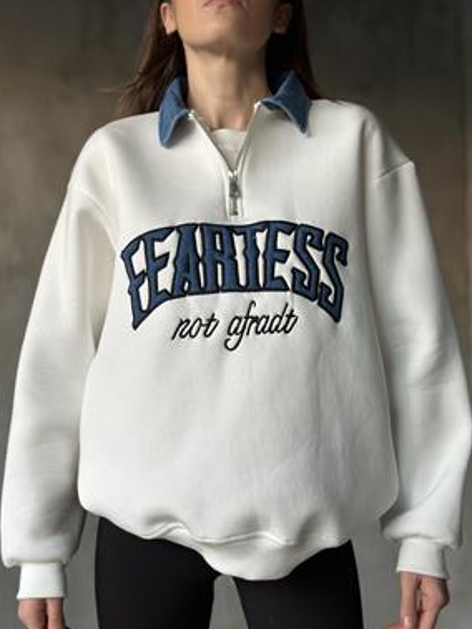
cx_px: 228
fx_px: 982
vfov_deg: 35.5
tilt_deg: +1.6
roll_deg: -0.4
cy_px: 330
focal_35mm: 54
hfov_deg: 27.0
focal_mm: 6.86
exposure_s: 1/60
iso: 125
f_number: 1.78
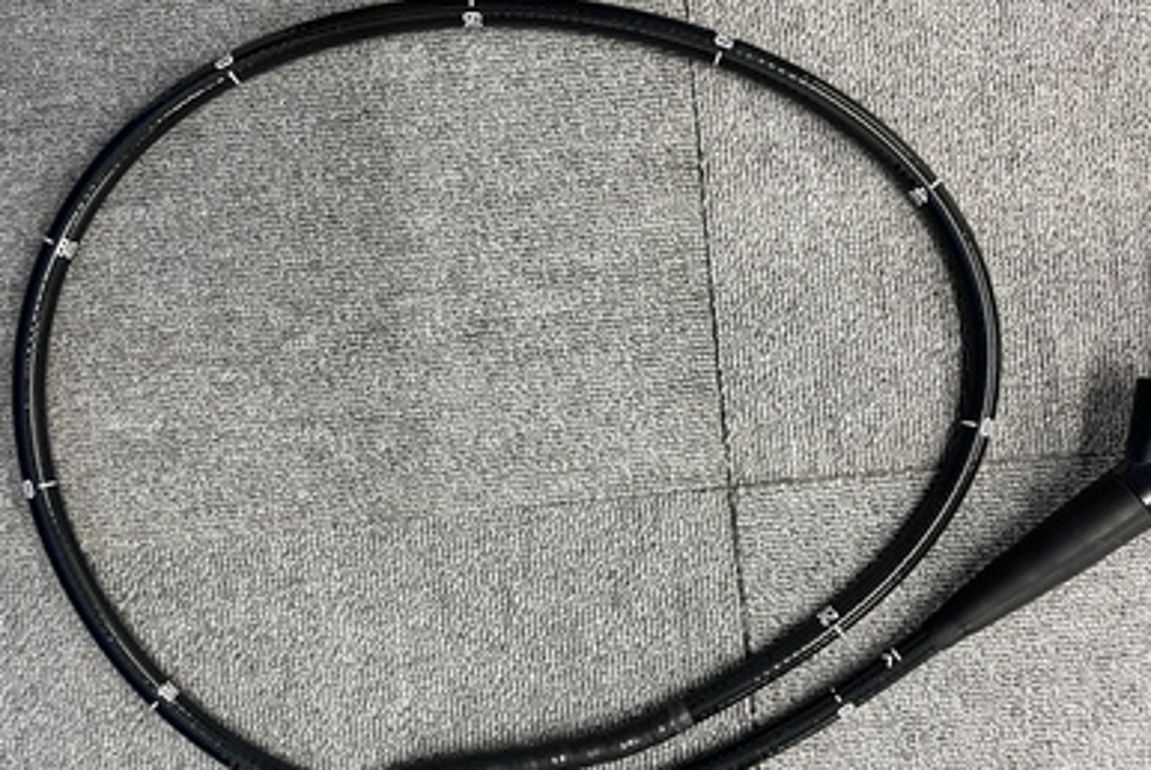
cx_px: 573
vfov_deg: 46.5
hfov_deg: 65.4
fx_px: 896
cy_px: 400
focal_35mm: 28
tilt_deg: -88.3
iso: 80
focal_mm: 4.2
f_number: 1.6
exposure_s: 1/50
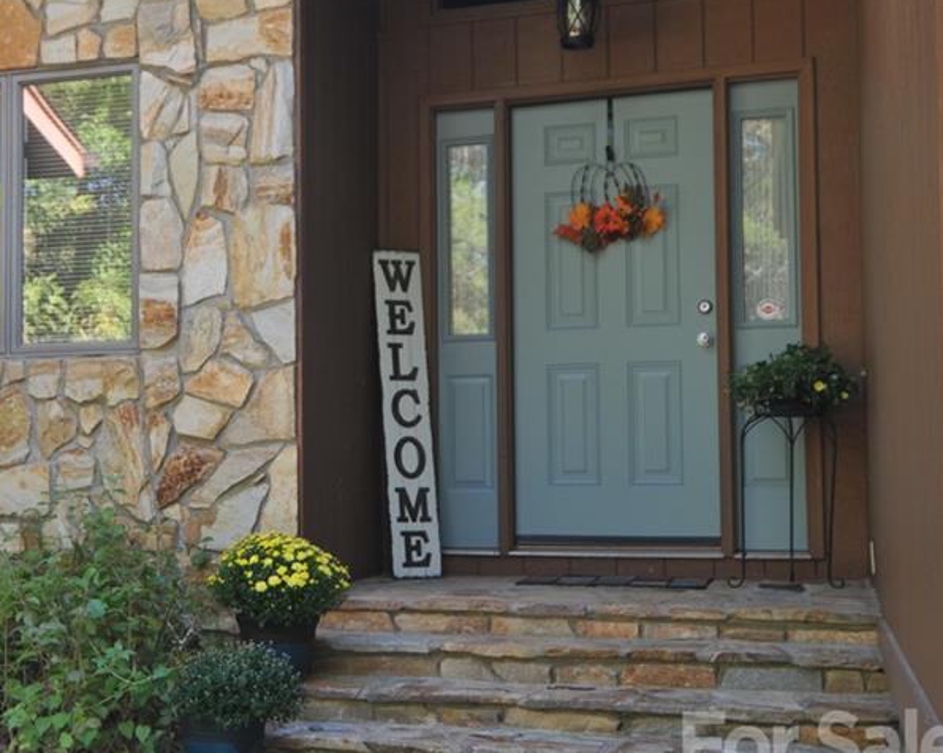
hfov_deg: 31.7
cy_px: 404
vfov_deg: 26.2
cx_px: 190
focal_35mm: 58
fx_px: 1618
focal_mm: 24
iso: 200
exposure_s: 1/80
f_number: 4.5
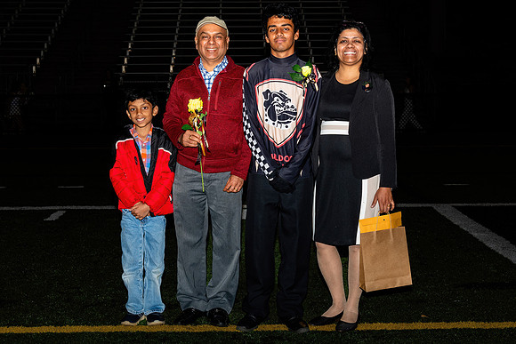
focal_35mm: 64
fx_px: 917
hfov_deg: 31.4
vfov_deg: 21.2
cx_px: 258
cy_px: 150
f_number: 5
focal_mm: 34
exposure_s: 1/200
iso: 320
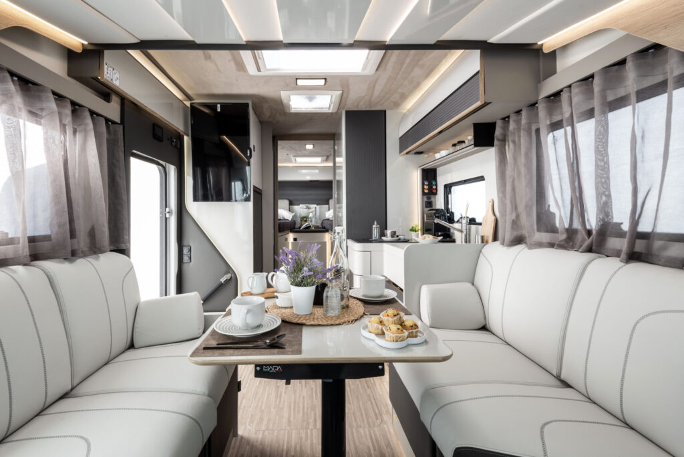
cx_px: 342
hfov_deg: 96.7
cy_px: 228
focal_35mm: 16
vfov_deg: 73.8
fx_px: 304
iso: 100
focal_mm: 16
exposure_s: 1/2
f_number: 18
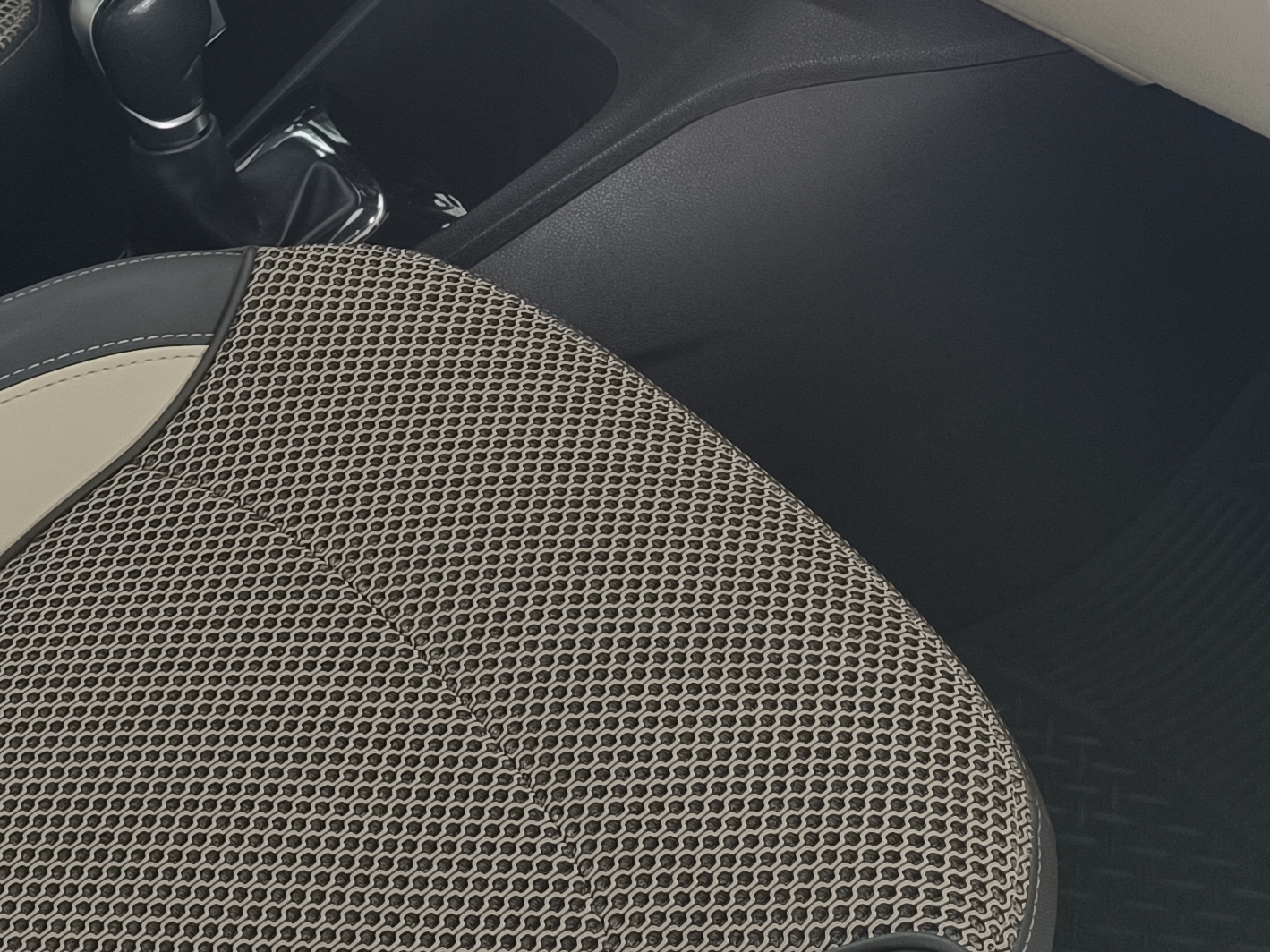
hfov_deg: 28.1
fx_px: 2531
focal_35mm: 69
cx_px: 758
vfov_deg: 20.6
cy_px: -4
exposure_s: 1/60
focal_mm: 6.14
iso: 664
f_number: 1.65
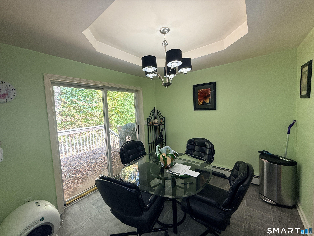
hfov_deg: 102.1
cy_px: 118
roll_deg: +2.9
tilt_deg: -3.9
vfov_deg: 85.7
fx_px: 127
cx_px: 157
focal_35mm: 14
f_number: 2.2
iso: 125
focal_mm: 2.22
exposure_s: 1/120
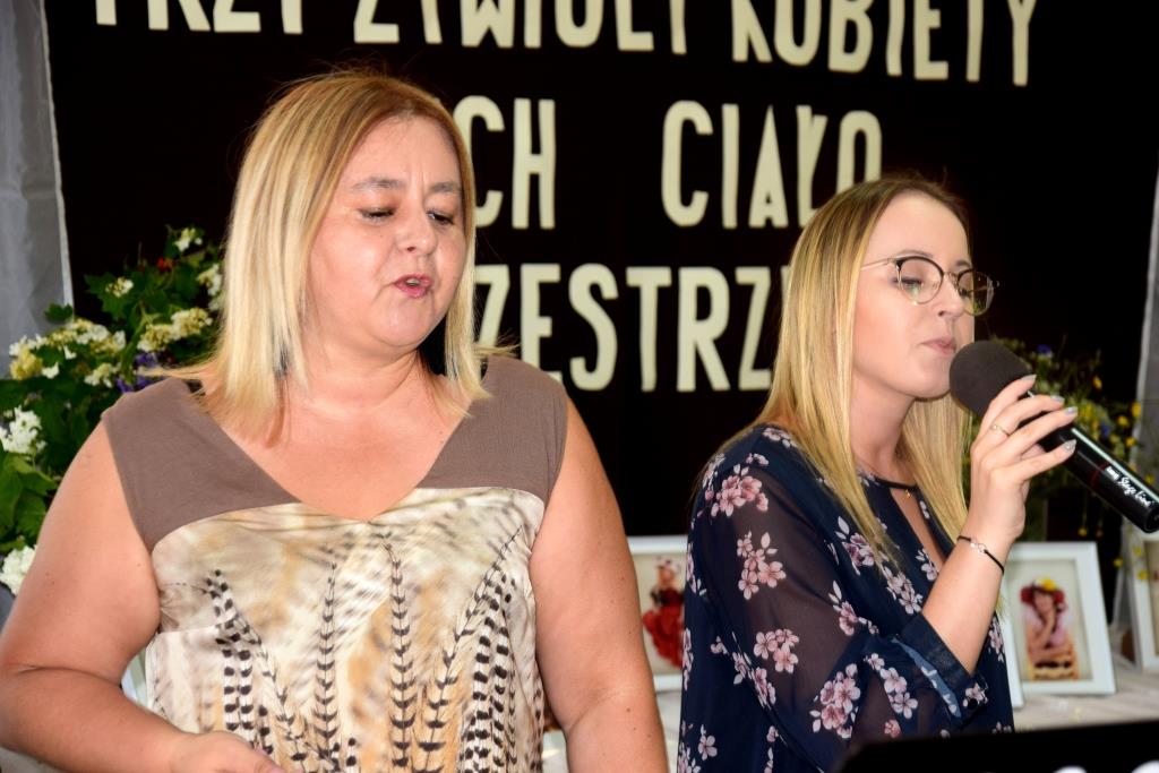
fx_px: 2656
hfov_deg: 24.6
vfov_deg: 16.6
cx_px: 580
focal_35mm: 82
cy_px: 386
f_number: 4.2
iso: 400
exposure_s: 1/60
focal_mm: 55
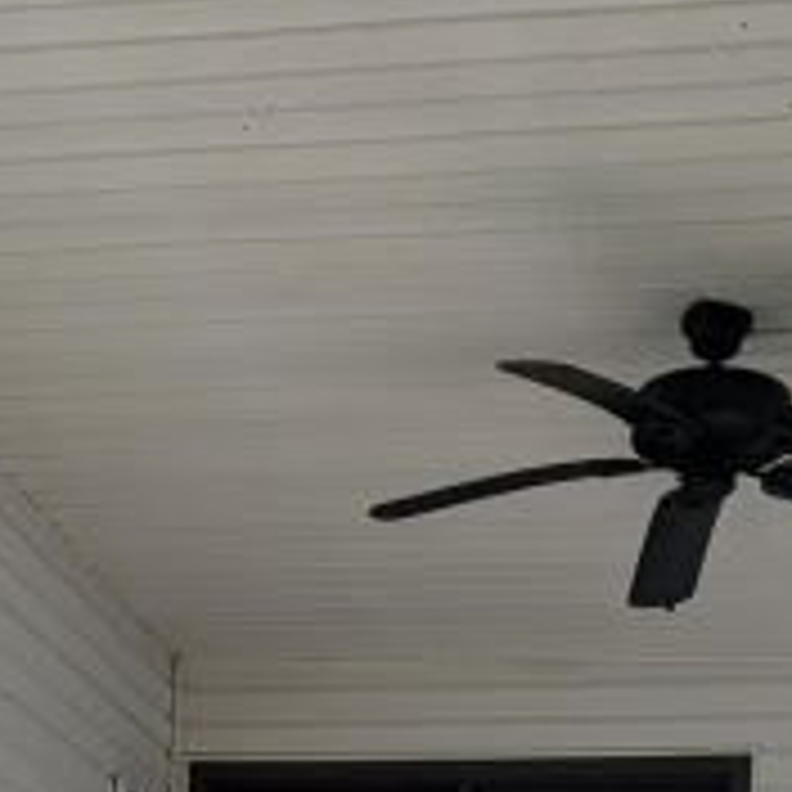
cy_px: 1300
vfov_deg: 18.3
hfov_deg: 21.7
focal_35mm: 80
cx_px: 396
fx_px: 2071
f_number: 1.68
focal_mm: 6.9
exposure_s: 1/433
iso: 29
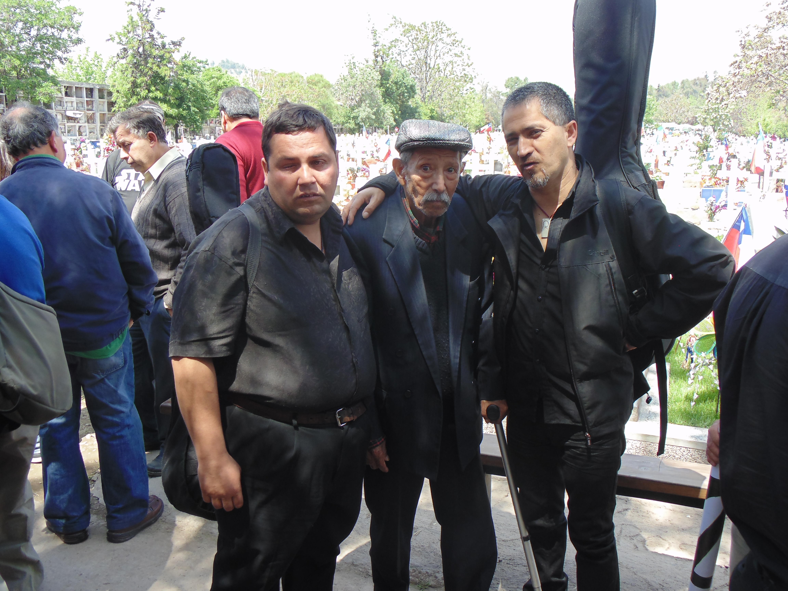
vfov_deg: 41.8
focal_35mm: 34
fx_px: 774
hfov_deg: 54.0
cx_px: 394
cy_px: 296
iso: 80
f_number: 3.3
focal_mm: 6.1
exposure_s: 1/160
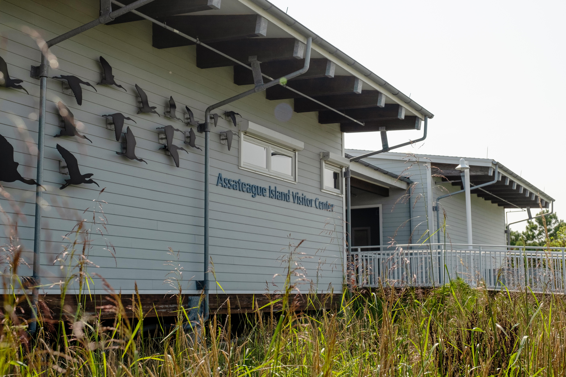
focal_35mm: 44
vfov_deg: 30.5
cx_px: 283
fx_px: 692
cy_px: 188
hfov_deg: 44.5
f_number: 5.6
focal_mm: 29.2
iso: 200
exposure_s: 1/800
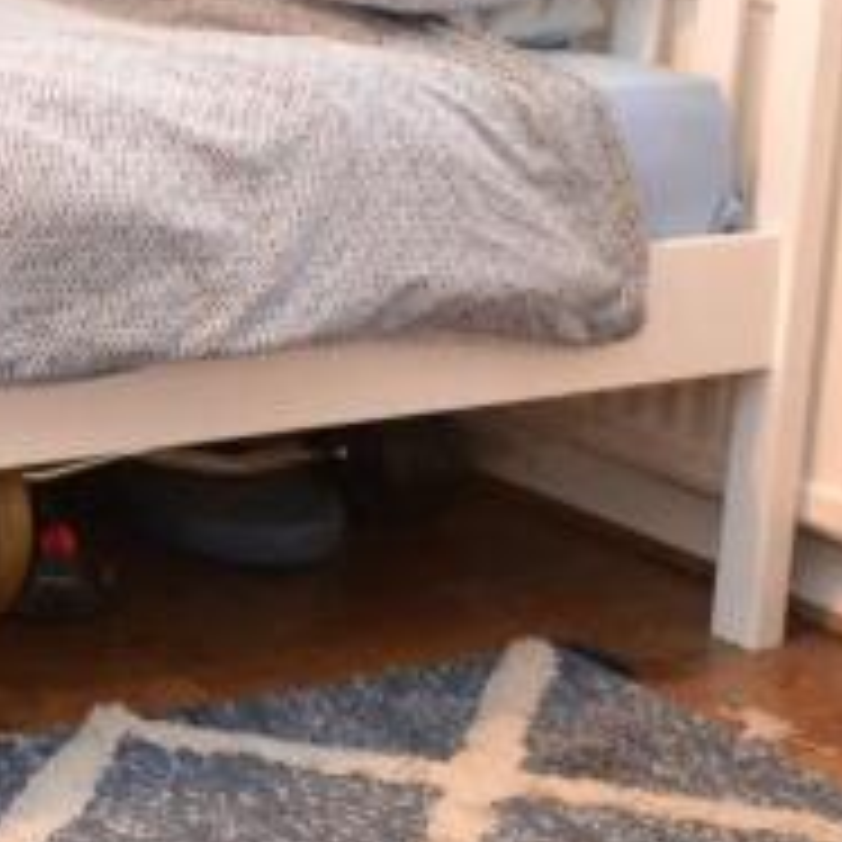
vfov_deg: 23.0
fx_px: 1926
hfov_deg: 20.5
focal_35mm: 70
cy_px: -119
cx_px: -482
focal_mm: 10
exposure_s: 1/60
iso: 2800
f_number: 3.5
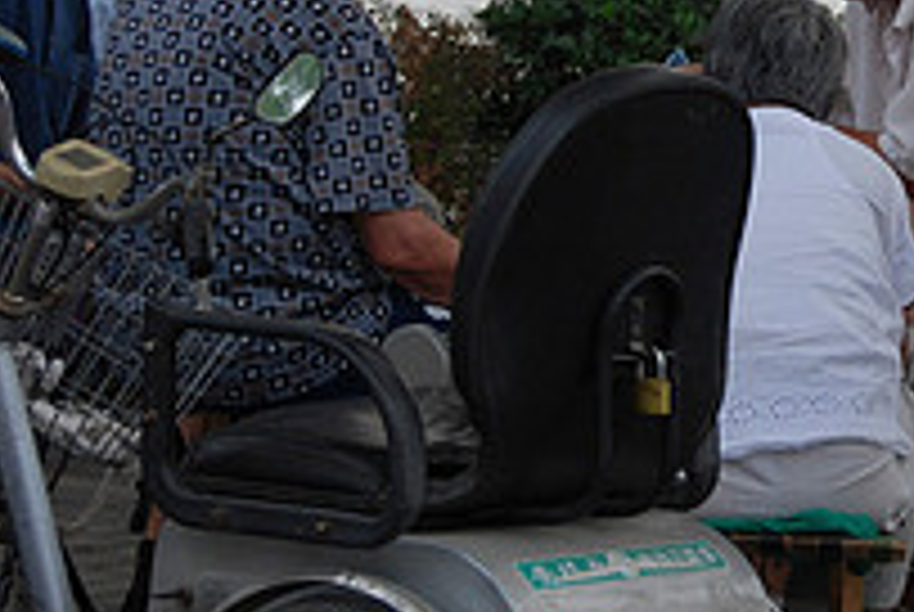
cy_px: 45
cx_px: 873
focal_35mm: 240
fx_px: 6102
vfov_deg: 5.7
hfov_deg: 8.5
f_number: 6.3
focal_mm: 56
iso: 250
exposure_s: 1/640
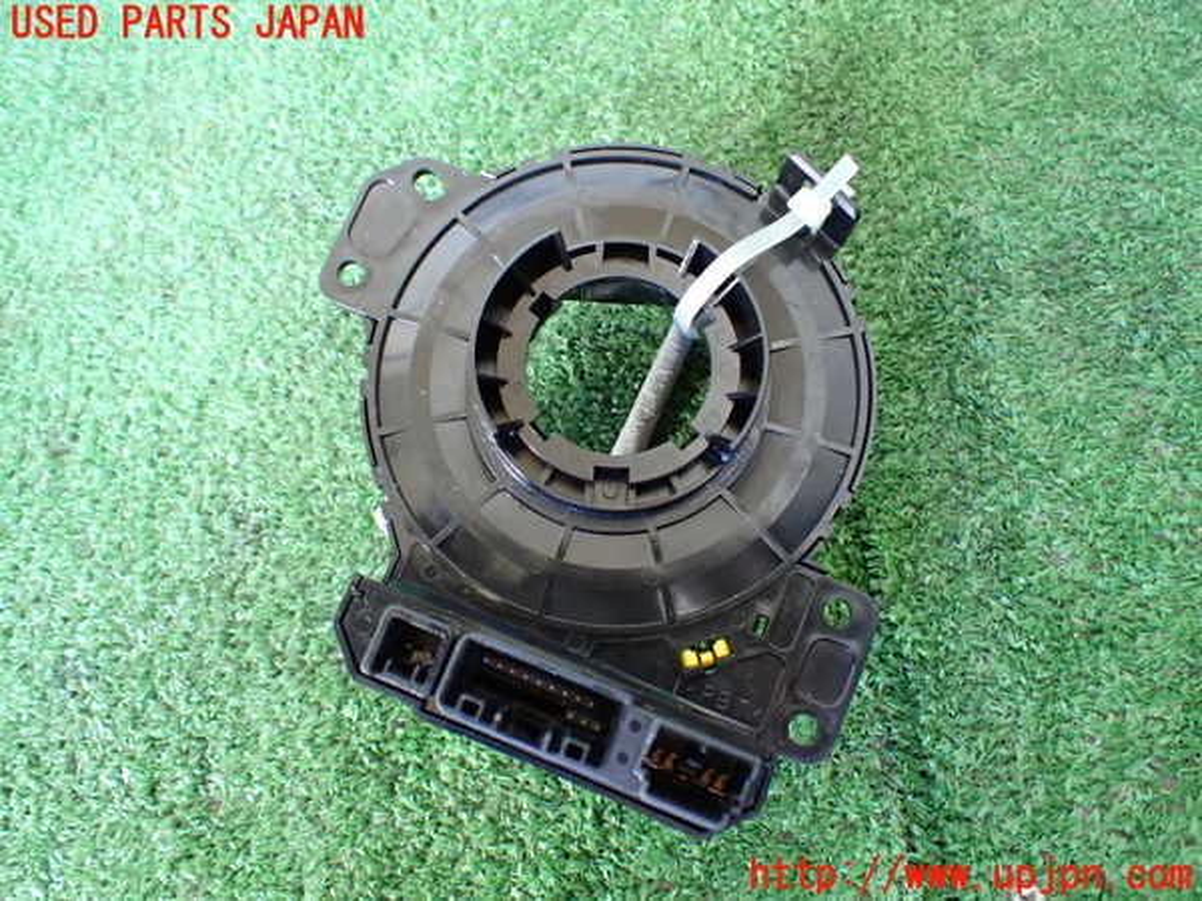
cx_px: 601
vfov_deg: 46.8
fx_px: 1042
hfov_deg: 60.0
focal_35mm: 30
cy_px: 450
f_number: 2.3
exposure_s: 1/40
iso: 800
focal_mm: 5.4
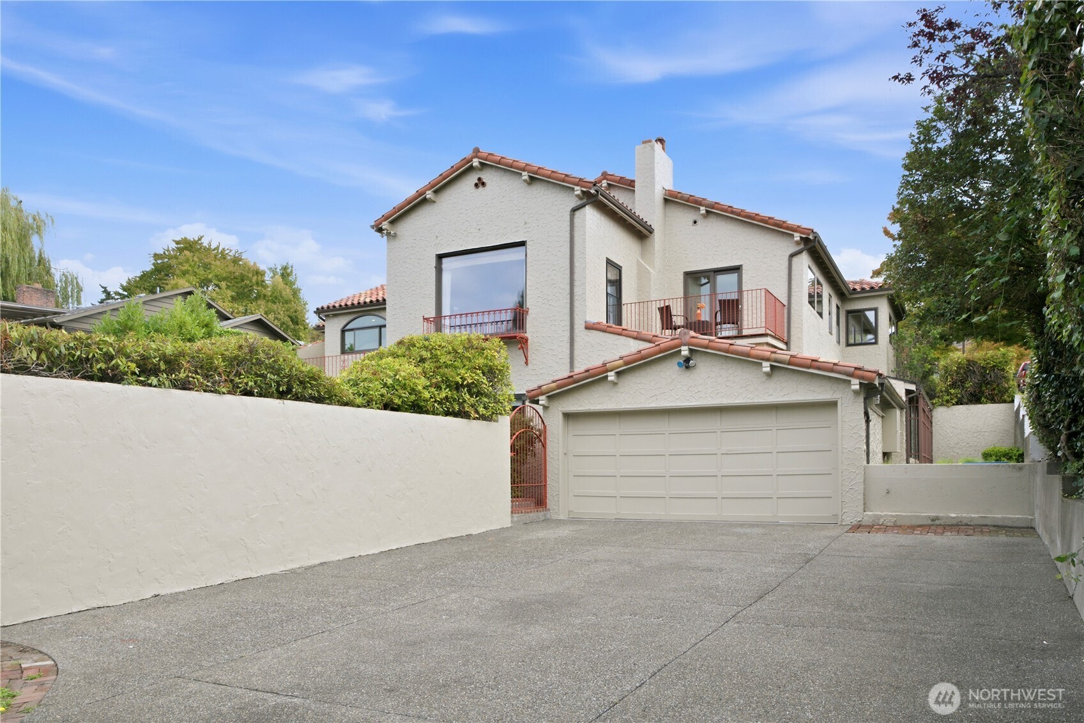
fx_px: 753
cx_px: 542
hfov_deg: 71.5
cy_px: 362
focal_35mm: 25
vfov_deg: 51.3
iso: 400
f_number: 9
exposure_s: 1/125
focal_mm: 25
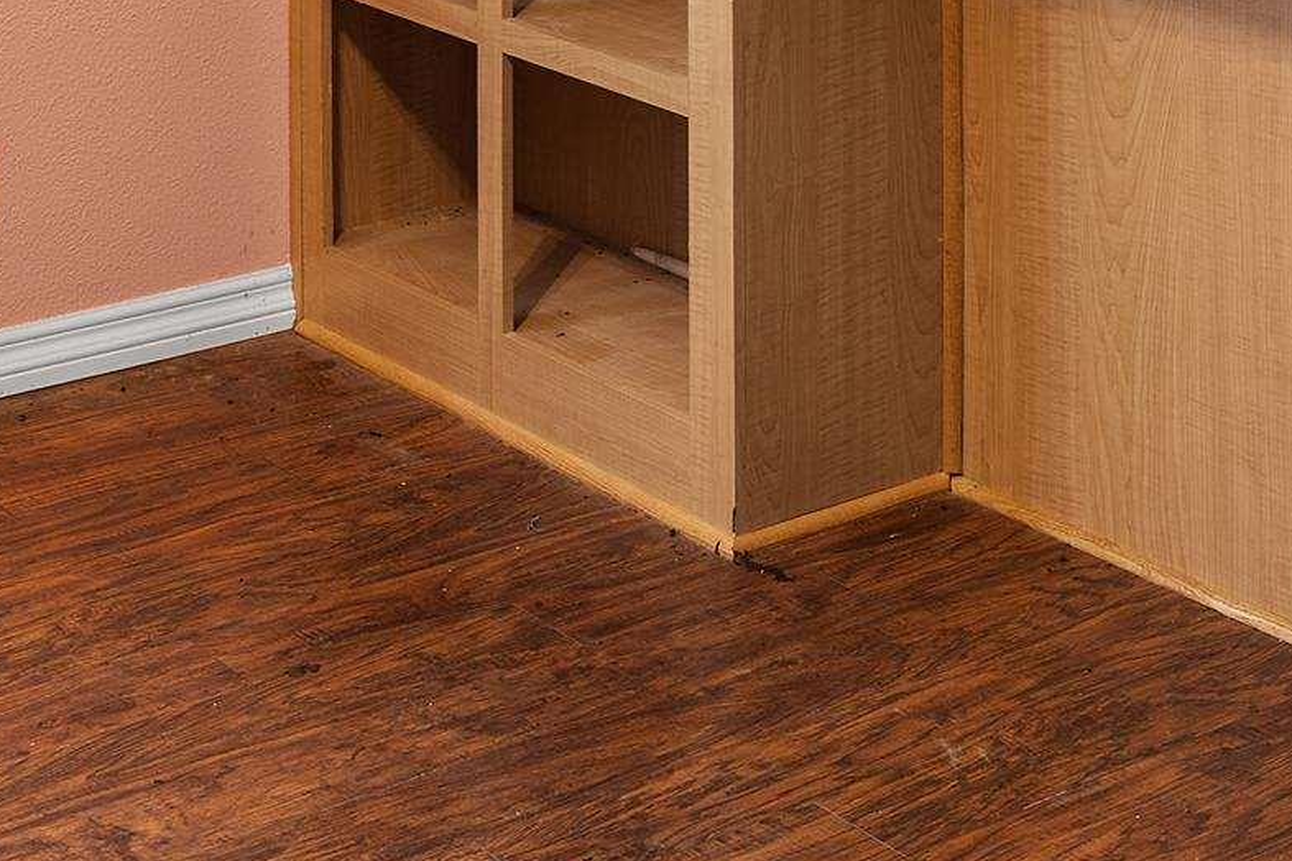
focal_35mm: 84
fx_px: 3014
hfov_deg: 24.2
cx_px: 613
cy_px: -465
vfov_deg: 15.0
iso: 100
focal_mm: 22
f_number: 8
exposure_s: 1.3
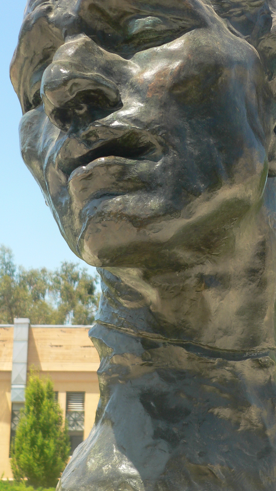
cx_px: 177
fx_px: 963
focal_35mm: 74
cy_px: 226
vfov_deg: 28.6
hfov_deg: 16.3
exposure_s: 1/100
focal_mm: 8.7
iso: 80
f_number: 3.3
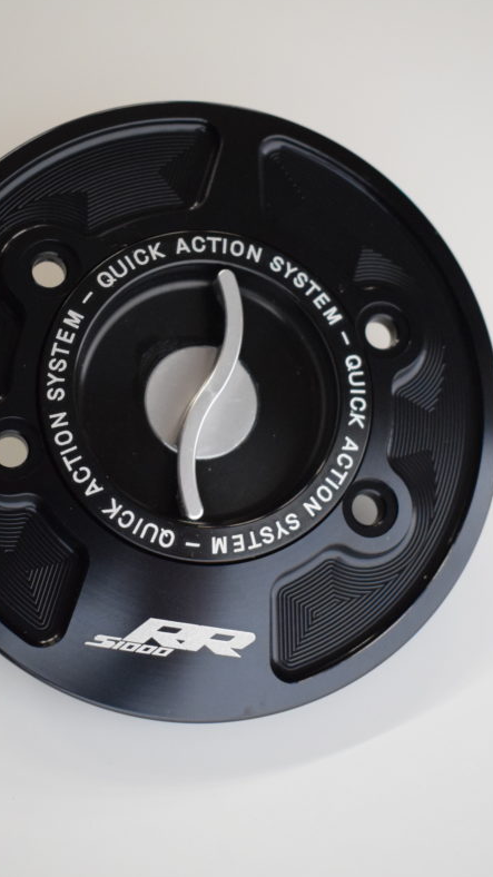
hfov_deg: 20.1
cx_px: 248
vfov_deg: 35.0
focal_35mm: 60
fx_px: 1390
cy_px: 437
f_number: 4
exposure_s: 1/125
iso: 2500
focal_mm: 25
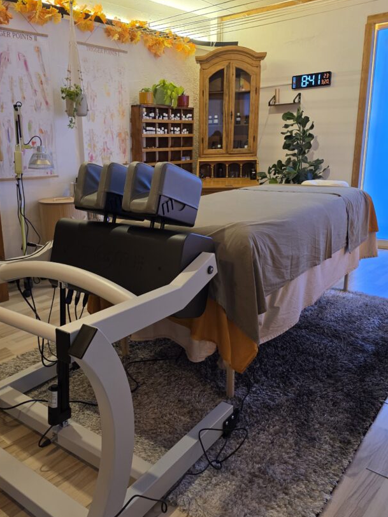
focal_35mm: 29
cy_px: 255
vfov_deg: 61.7
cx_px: 144
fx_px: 433
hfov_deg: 47.8
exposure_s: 1/100
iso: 400
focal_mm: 6.3
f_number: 1.7
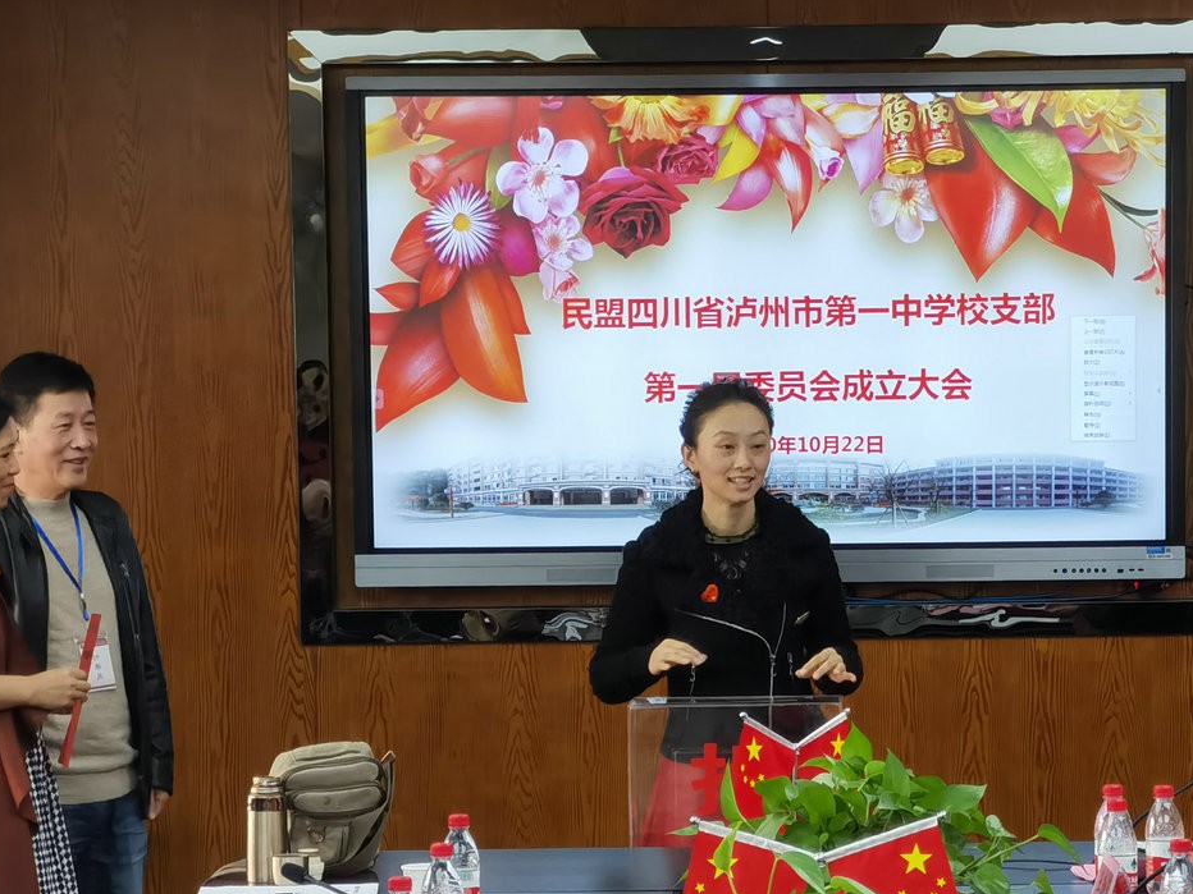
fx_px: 4790
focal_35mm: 139
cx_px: 808
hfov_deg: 14.2
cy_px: 620
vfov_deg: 10.7
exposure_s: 1/100
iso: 160
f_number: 2.4
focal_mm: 7.48
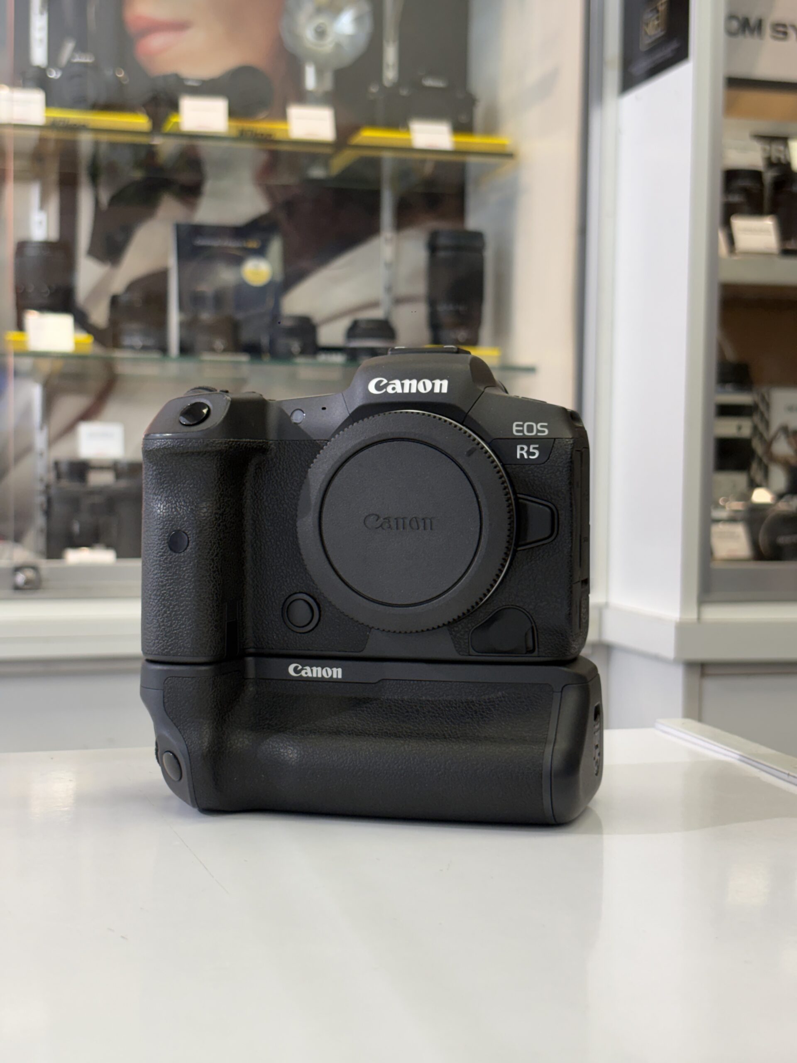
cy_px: 532
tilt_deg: -2.9
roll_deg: -0.6
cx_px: 398
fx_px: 1596
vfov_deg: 36.8
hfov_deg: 28.0
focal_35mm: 52
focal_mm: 5.96
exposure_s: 1/50
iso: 32
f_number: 1.6
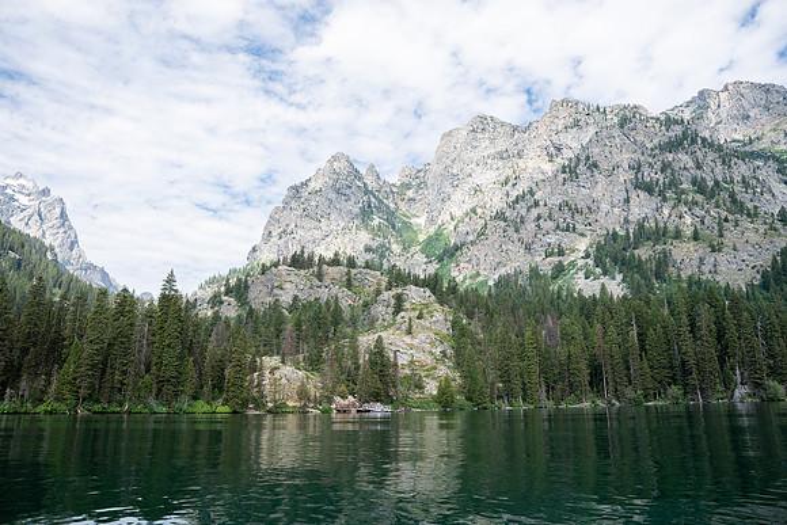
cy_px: 262
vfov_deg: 53.2
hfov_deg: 73.7
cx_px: 394
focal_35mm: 24
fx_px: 525
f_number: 7.1
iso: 200
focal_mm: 24
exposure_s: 1/400
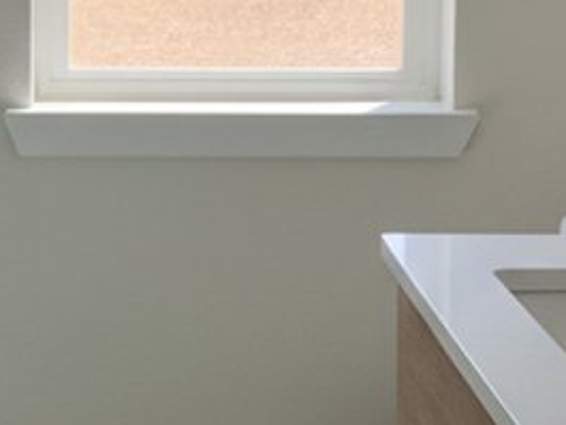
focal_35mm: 104
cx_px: 145
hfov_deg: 18.8
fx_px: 1701
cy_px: 141
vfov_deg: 14.2
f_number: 1.8
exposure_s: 1/844
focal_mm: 6.4
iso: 764
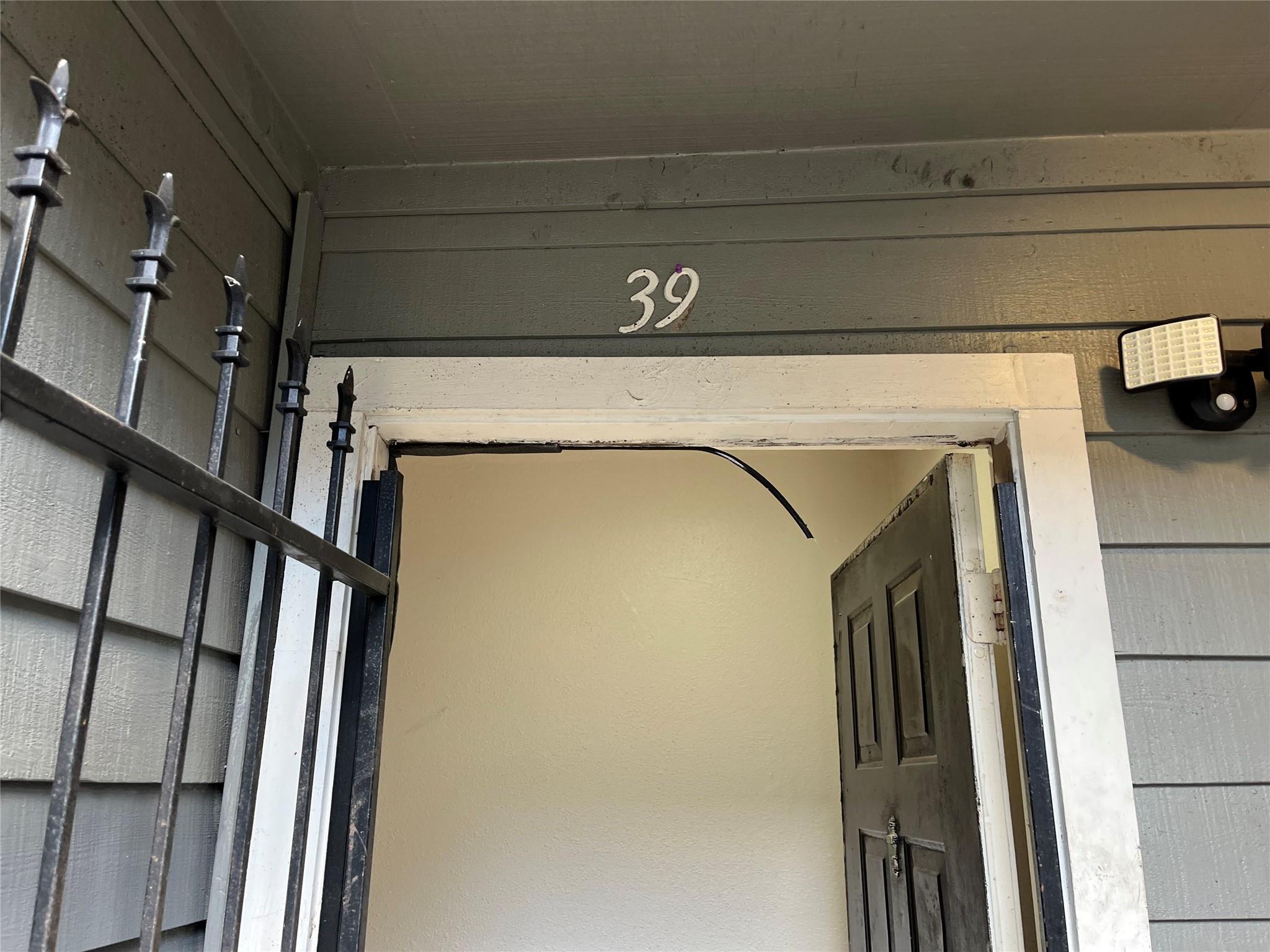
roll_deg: +0.3
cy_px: 476
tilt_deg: +20.6
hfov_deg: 67.3
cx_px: 635
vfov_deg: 53.1
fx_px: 954
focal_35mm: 26
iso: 125
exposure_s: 1/120
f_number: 1.6
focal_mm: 5.1
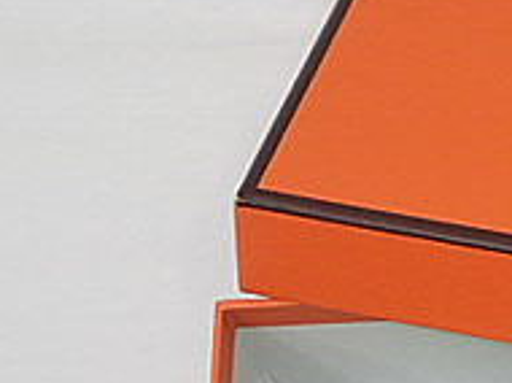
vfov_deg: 10.1
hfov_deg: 13.2
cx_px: 644
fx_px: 2142
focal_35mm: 145
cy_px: 456
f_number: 2.9
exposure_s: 1/80
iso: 200
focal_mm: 7.86
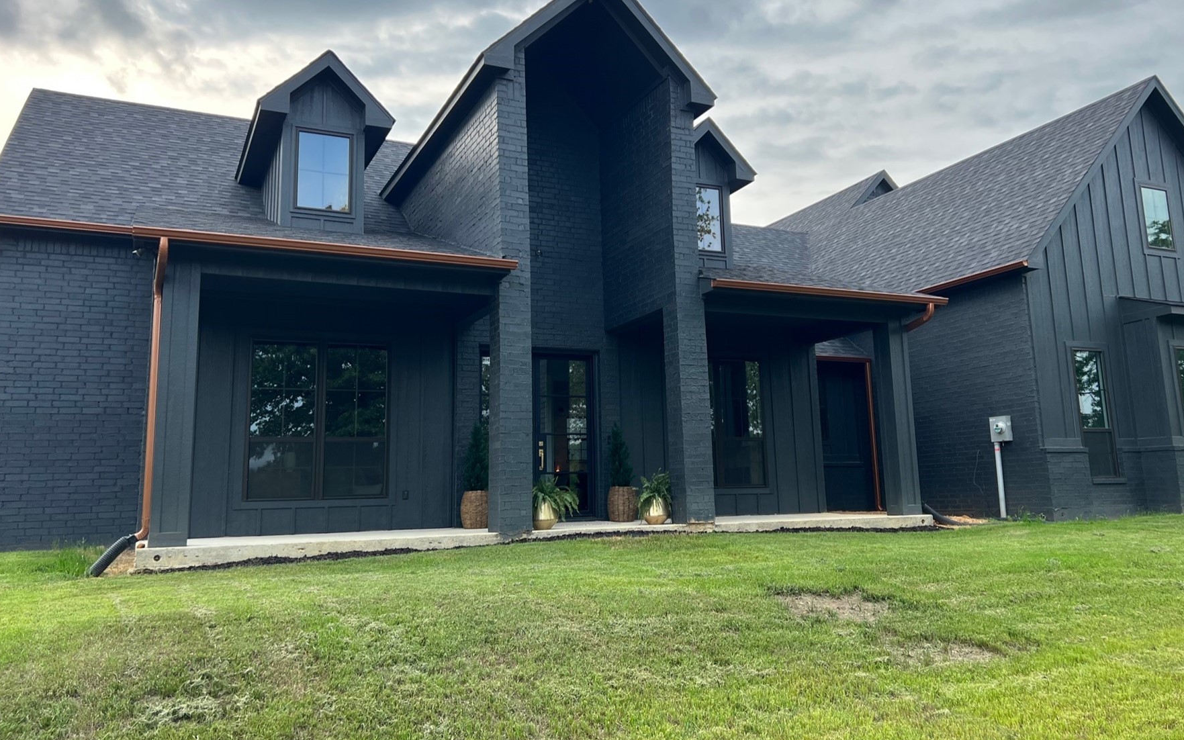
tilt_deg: +10.7
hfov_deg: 62.8
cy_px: 322
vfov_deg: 41.8
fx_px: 968
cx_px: 628
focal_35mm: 30
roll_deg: +2.0
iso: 50
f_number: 1.5
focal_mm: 5.7
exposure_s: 1/797
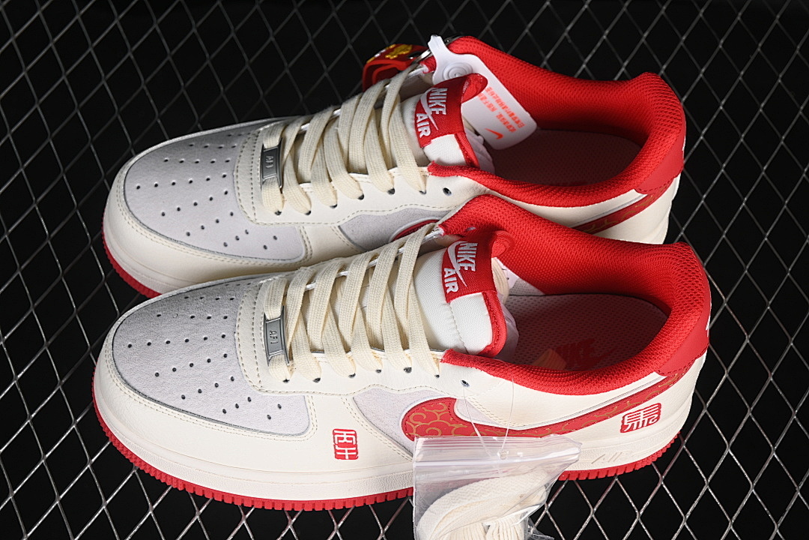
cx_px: 404
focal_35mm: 75
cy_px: 270
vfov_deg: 18.2
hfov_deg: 27.0
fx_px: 1685
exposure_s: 1/80
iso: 160
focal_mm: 50
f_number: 7.1
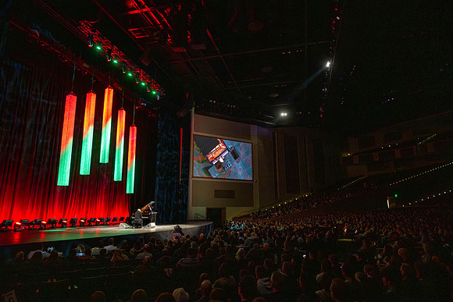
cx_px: 226
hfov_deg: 73.7
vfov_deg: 53.2
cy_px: 151
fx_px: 302
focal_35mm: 24
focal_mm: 24
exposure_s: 1/200
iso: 6400
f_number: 2.8
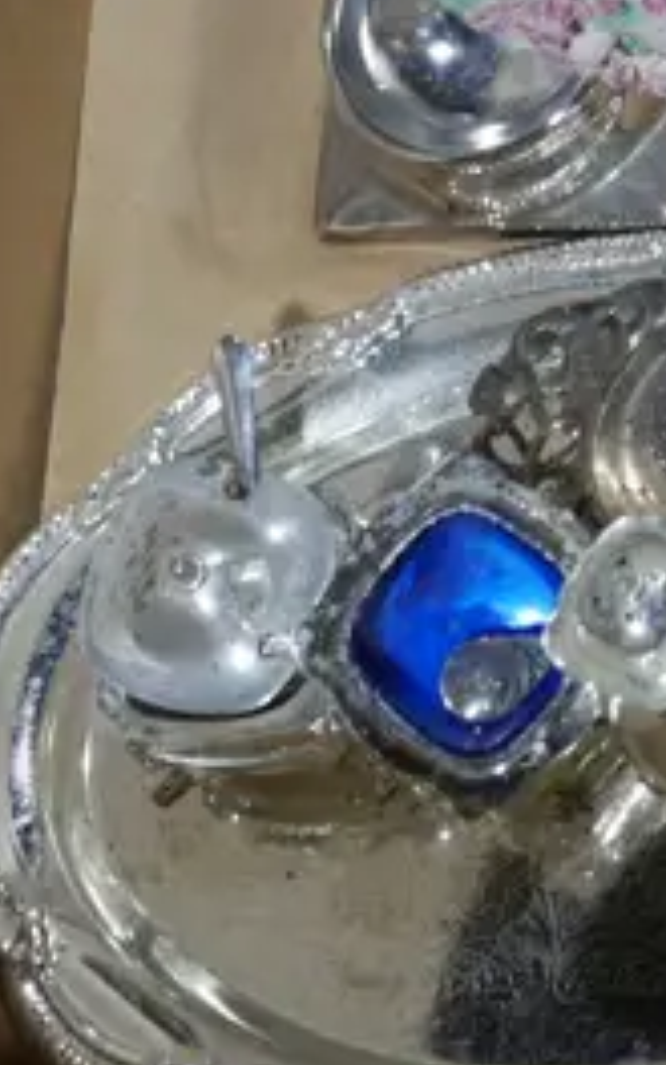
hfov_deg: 8.5
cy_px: -81
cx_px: 1207
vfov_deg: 13.9
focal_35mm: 148
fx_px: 4298
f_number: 4
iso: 200
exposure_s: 1/60
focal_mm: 18
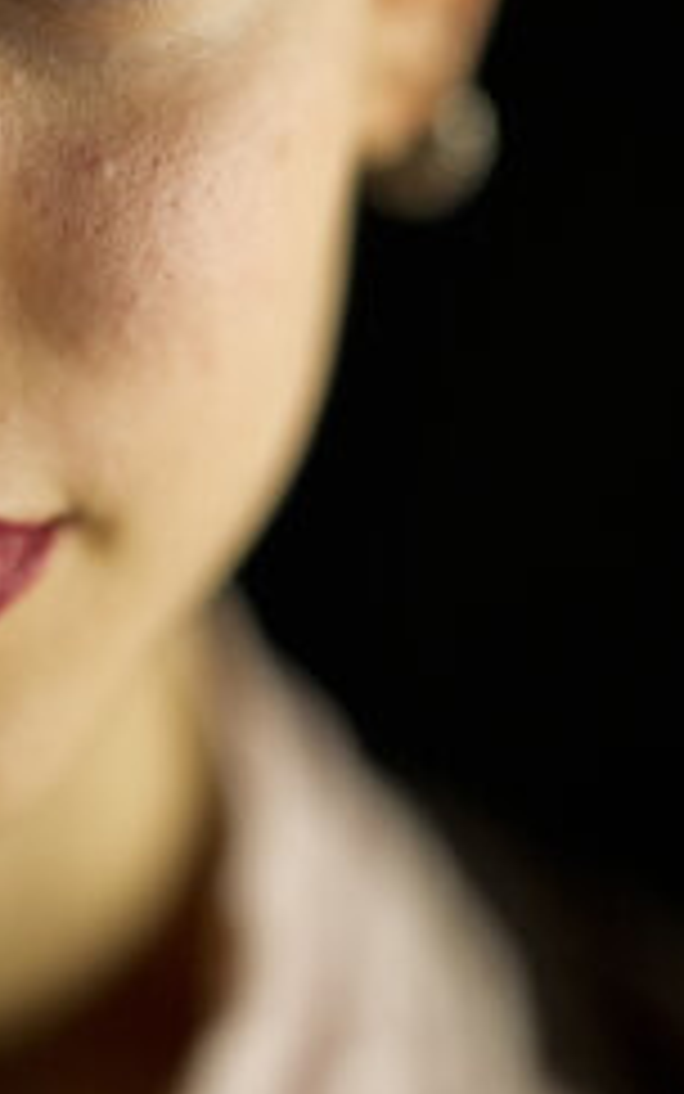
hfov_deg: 5.7
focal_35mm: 231
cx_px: 346
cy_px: 299
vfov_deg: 9.1
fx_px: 6886
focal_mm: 135
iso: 800
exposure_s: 1/125
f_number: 1.8
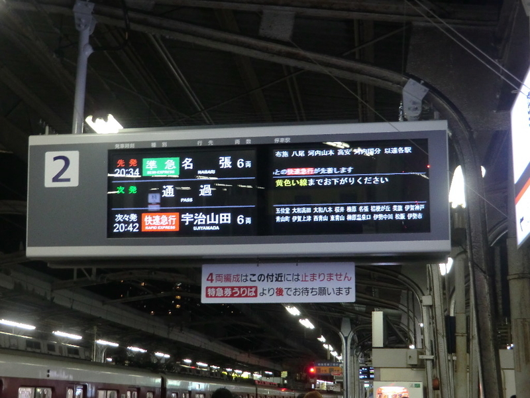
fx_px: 842
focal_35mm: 55
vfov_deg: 26.6
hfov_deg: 34.9
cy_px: 199
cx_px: 265
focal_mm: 9.8
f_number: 4.2
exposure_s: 1/25
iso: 400
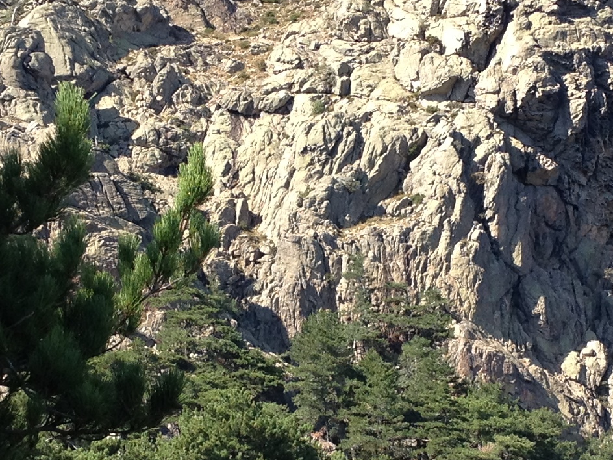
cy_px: 342
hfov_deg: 16.3
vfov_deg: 12.2
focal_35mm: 121
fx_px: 2143
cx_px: 353
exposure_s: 1/606
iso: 64
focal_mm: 4.28
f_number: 2.4
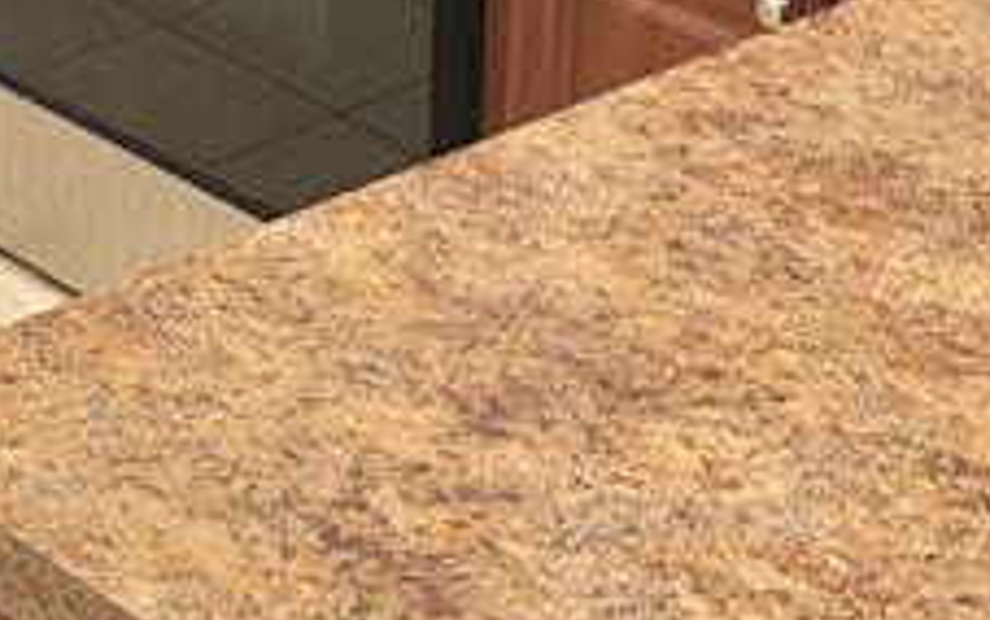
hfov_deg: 18.0
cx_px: -192
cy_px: -803
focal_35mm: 110
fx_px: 2969
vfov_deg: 10.5
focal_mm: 6.3
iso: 1000
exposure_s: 1/120
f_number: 1.7
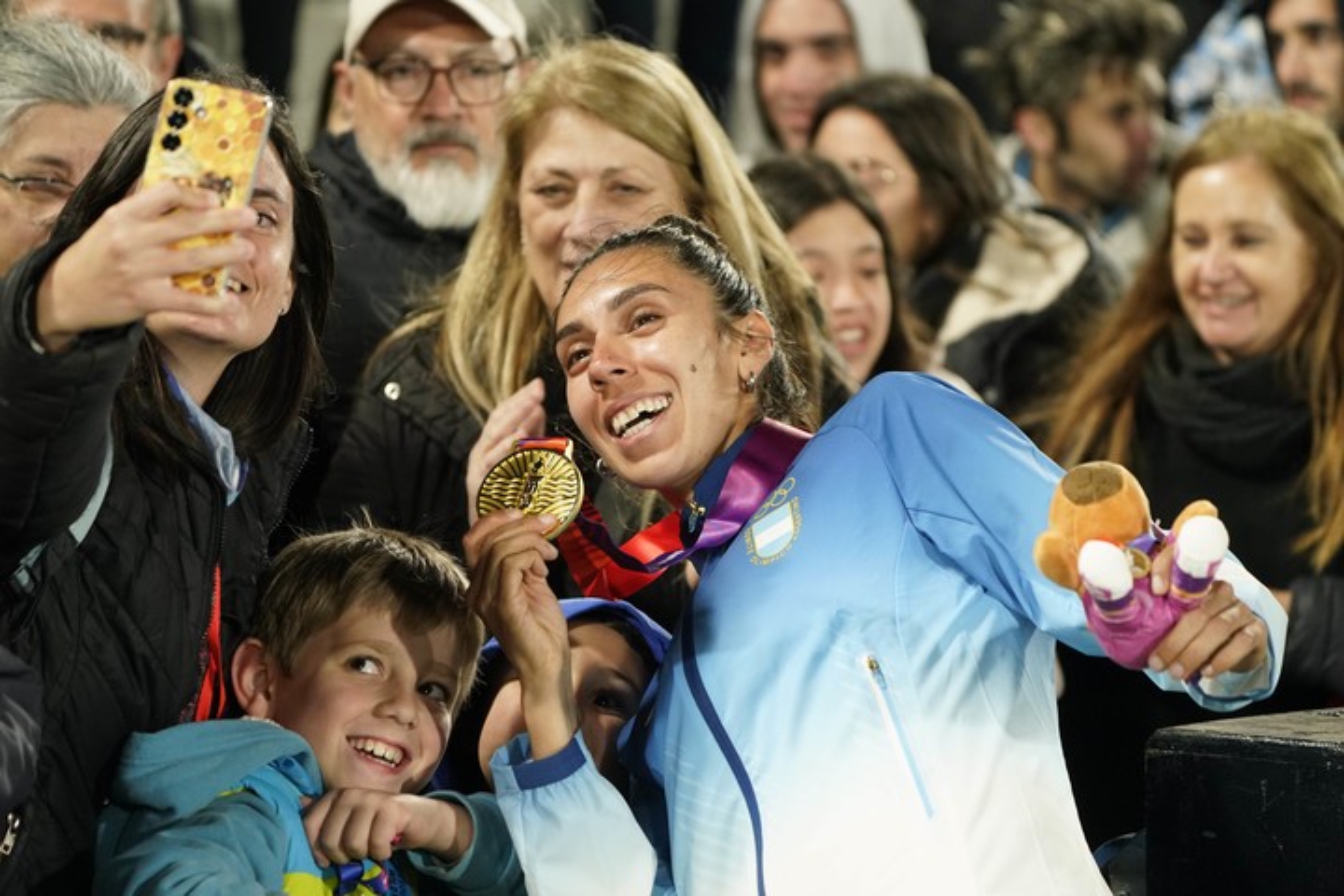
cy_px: 448
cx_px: 672
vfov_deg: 6.9
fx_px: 7466
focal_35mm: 200
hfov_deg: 10.3
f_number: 5.6
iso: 4000
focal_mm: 200
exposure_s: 1/160
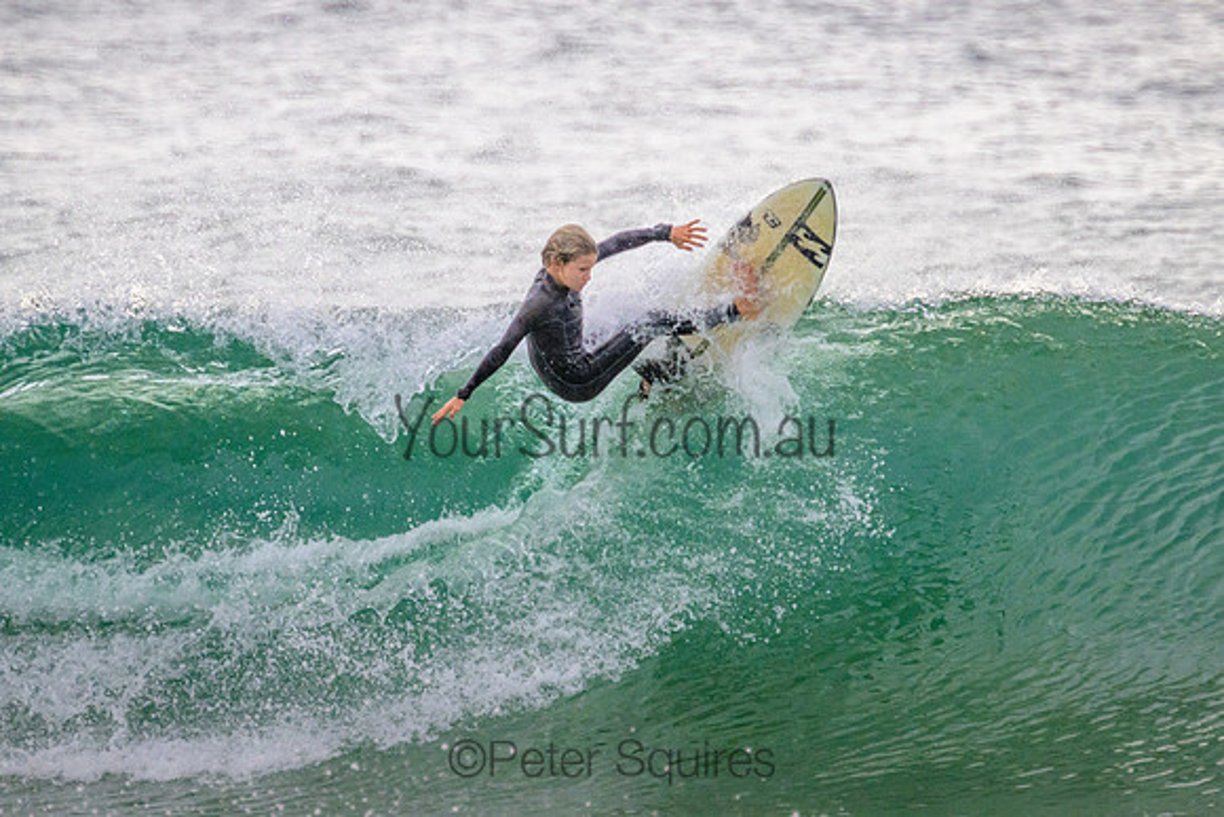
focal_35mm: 1021
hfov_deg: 2.0
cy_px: 295
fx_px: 34736
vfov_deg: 1.3
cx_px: 612
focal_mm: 800
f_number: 11
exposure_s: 1/2000
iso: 2200
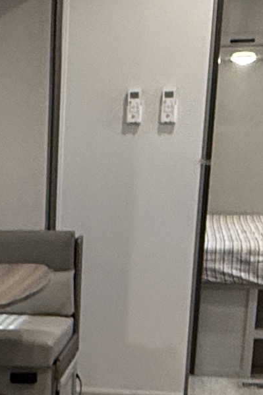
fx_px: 1074
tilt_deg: -18.5
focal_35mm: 98
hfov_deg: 13.3
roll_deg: +1.4
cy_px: 458
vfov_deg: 19.7
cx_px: -109
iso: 250
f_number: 2.2
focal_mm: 2.22
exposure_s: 1/50
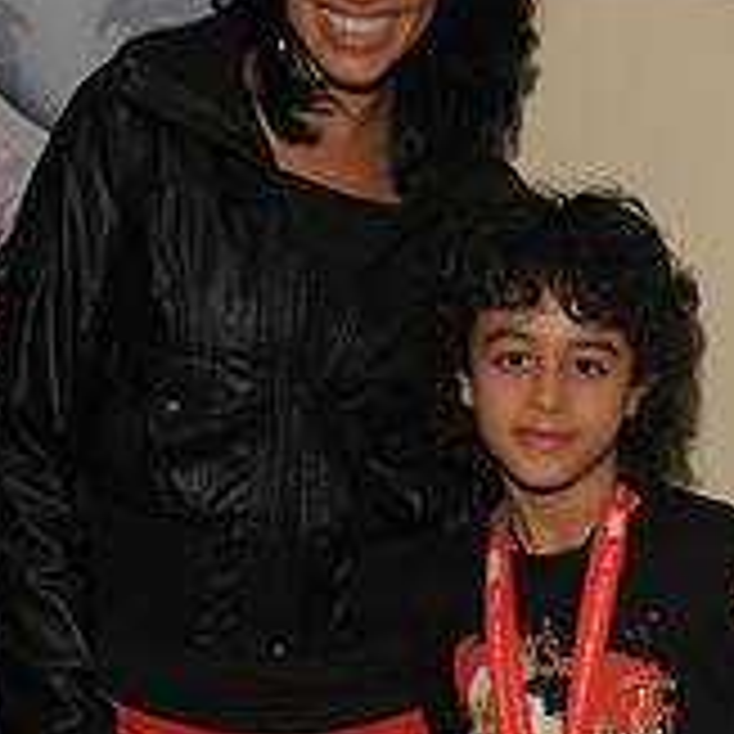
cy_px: 675
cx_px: 547
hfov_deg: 14.7
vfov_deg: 14.6
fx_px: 2831
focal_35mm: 118
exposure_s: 1/60
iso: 400
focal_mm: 26
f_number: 5.6
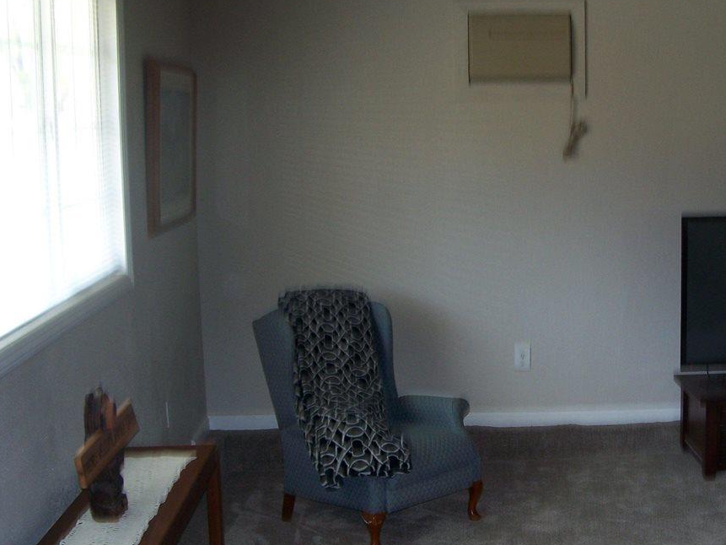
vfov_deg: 26.6
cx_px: 514
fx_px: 1154
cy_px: 272
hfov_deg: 34.4
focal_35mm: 55
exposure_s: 1/60
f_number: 2.8
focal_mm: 7.8
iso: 125
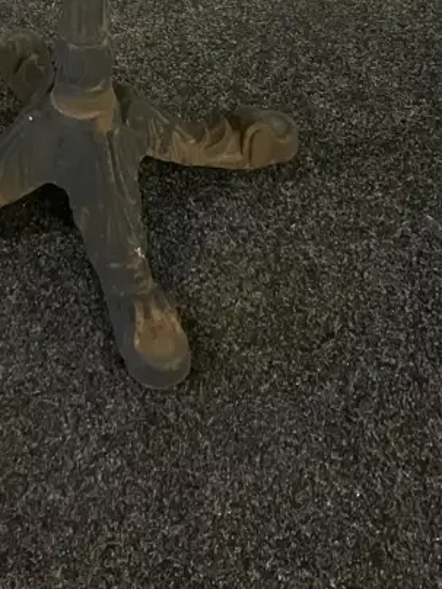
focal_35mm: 71
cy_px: -117
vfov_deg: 24.8
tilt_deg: -30.4
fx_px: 1209
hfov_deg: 20.5
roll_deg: -0.7
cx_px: 93
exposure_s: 1/50
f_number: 1.8
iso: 320
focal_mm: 3.99
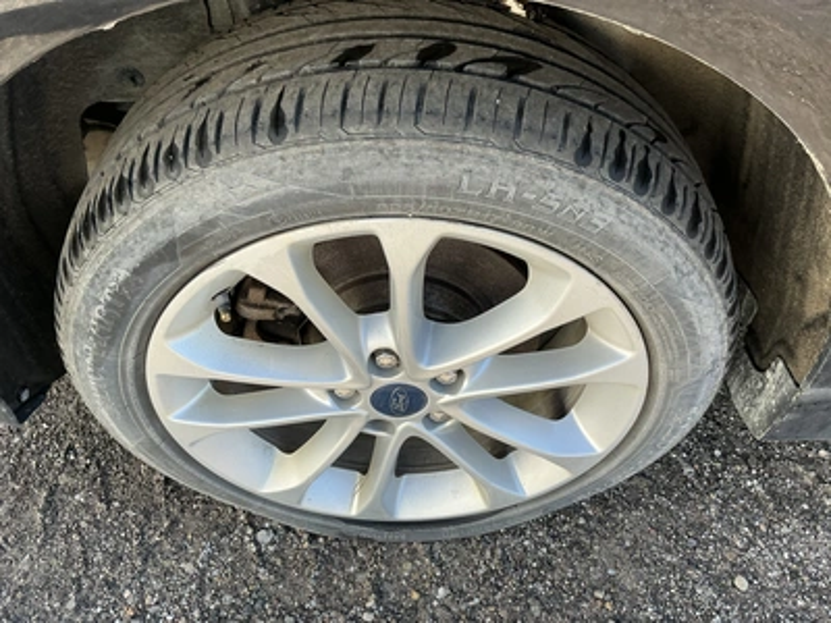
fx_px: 672
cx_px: 416
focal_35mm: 28
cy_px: 312
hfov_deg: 63.4
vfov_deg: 49.7
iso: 20
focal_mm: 3
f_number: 1.8
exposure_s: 1/222
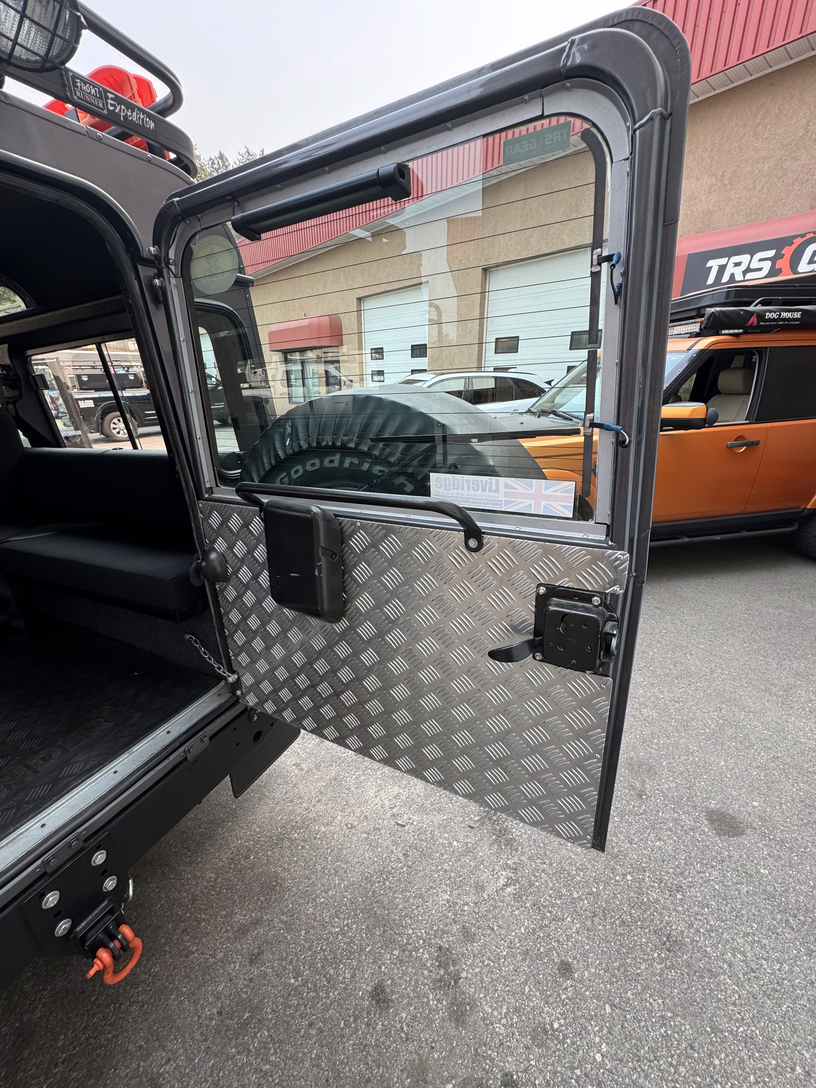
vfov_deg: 102.1
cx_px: 408
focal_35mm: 14
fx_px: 440
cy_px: 544
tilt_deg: -20.0
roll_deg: +1.4
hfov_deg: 85.7
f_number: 2.2
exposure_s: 1/209
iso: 40
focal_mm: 2.22
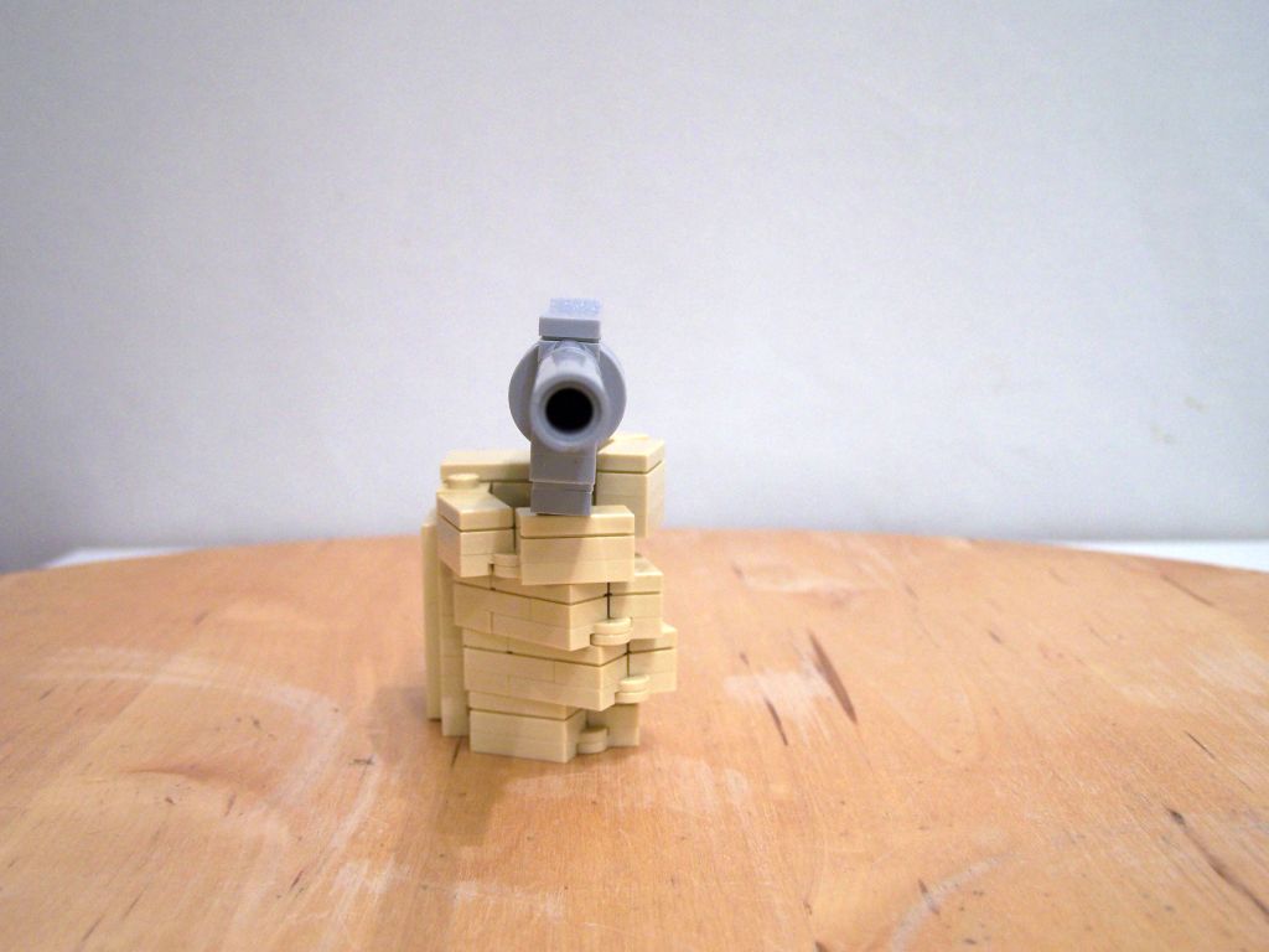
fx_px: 1466
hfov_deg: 46.8
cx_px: 634
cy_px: 476
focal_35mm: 40
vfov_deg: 36.0
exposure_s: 1/4
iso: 80
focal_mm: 6.7
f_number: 2.8
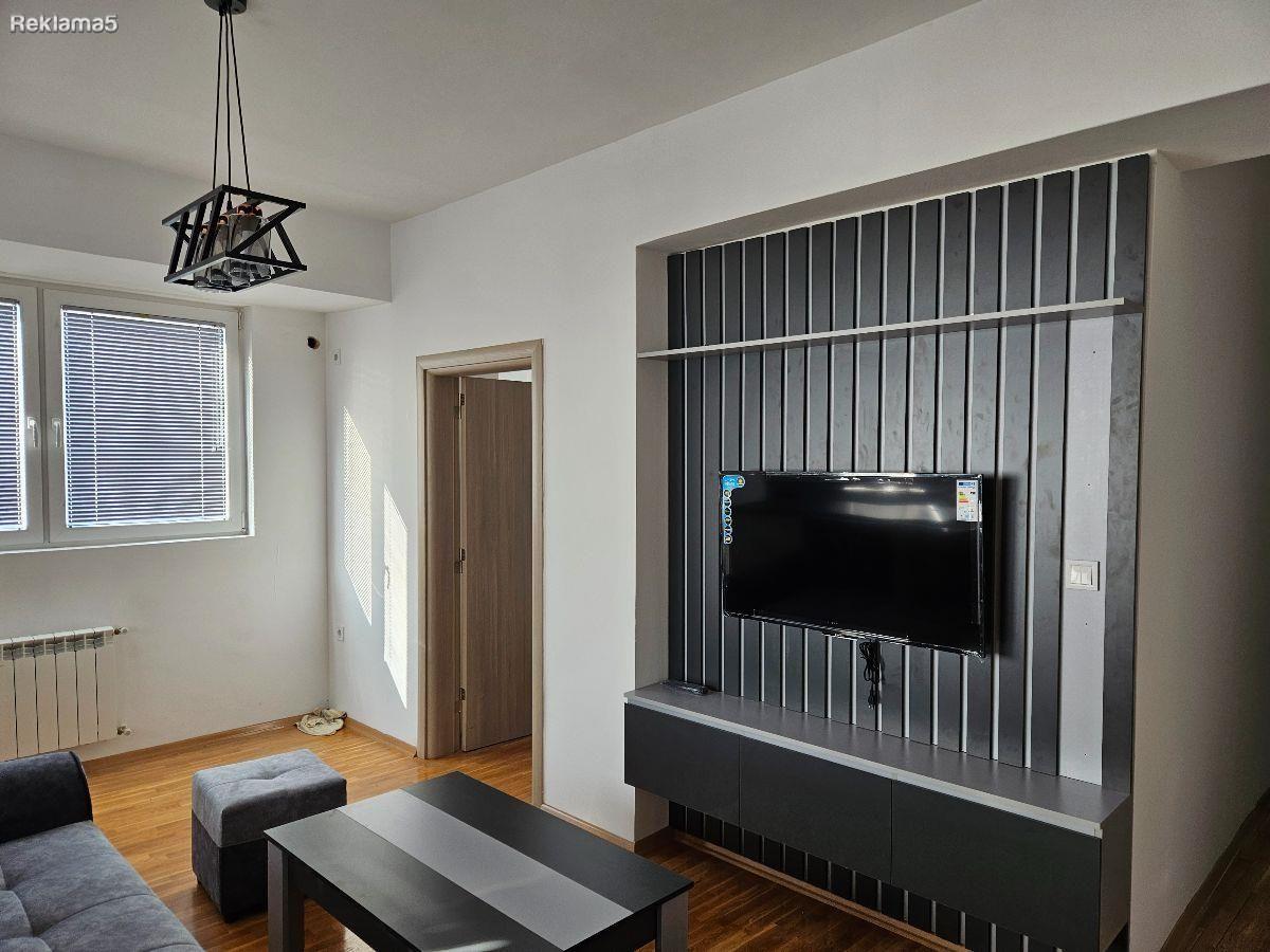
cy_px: 476
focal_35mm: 23
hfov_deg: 73.9
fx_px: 844
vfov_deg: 58.9
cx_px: 635
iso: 100
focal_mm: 5.4
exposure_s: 1/180
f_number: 1.8
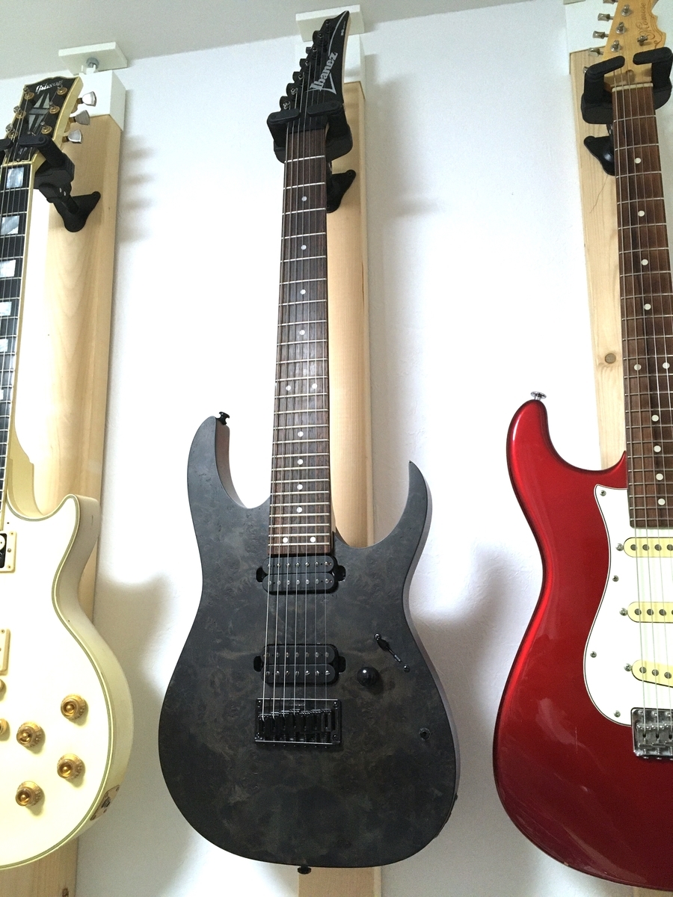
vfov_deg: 61.7
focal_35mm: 29
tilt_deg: +12.5
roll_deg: +0.8
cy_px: 448
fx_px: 752
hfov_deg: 48.2
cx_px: 336
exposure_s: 1/30
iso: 125
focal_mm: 4.15
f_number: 2.2
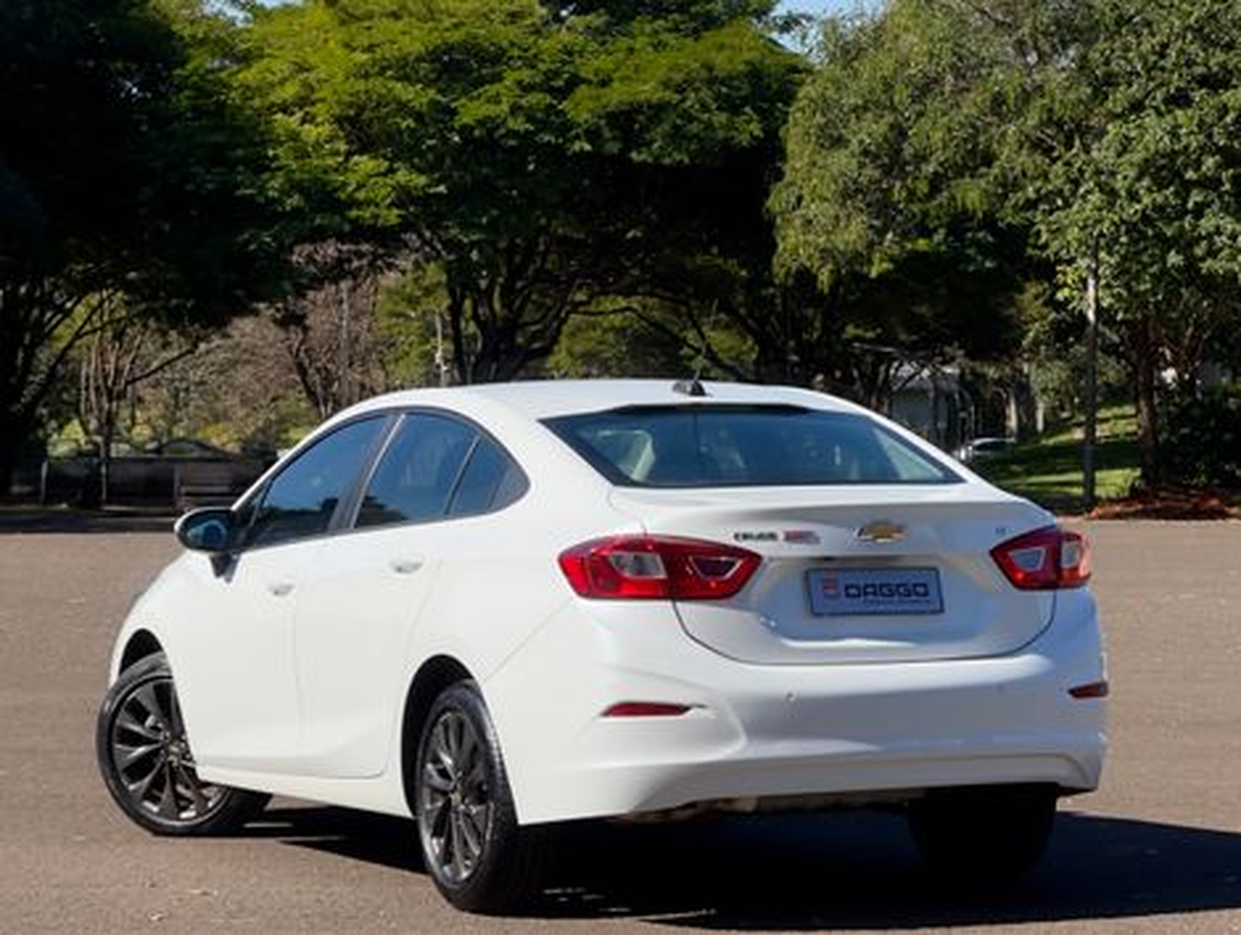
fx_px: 2765
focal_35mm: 77
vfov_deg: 19.2
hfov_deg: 25.3
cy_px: 468
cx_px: 620
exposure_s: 1/622
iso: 25
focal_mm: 9
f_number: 2.8
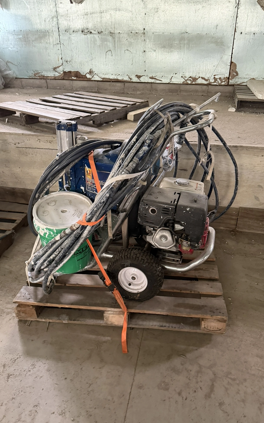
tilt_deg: -30.1
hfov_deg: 47.4
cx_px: 152
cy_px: 211
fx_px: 299
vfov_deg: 70.4
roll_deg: -0.7
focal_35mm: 26
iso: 800
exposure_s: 1/42
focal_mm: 6.76
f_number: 1.78
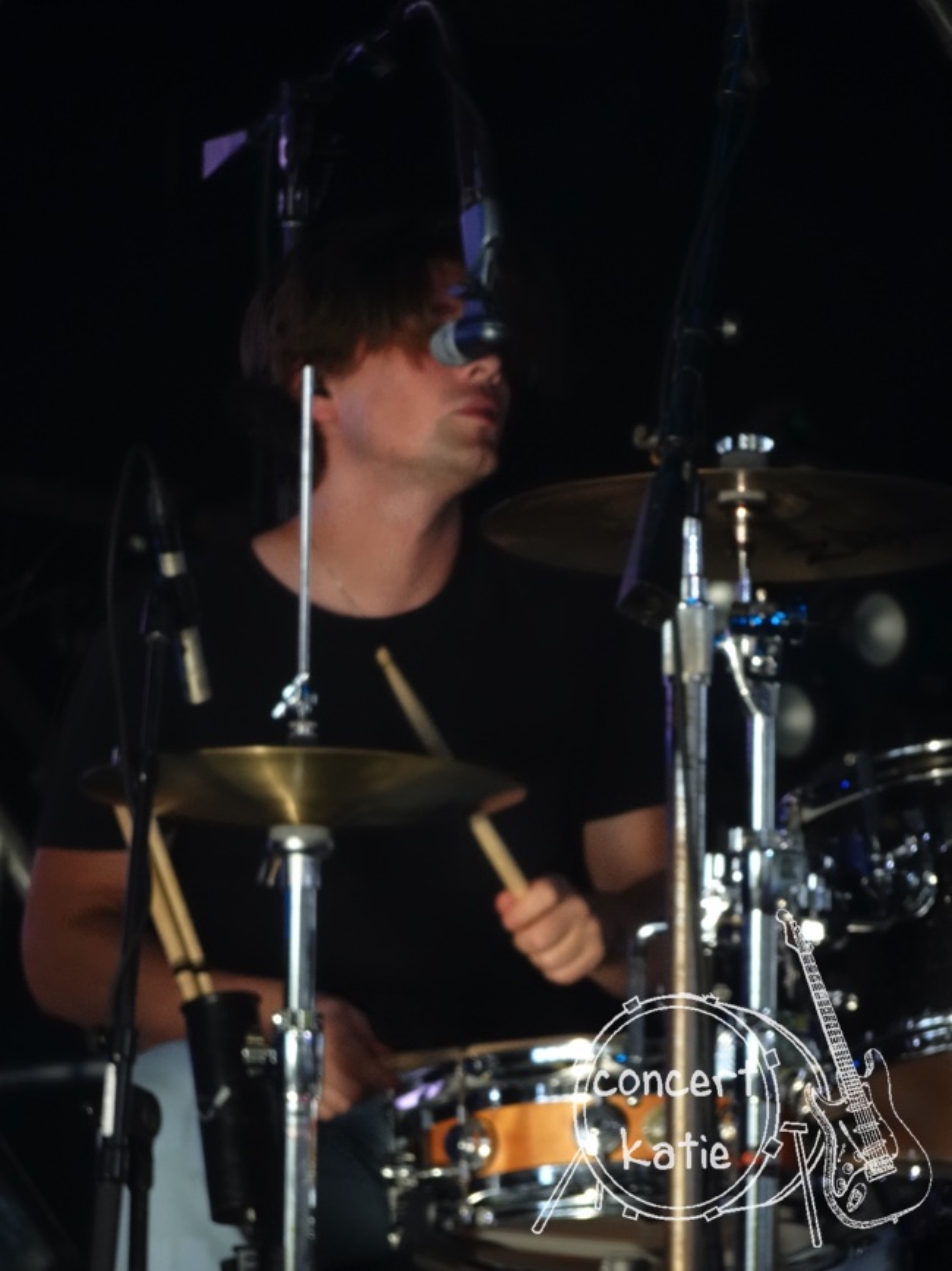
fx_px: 12250
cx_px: 476
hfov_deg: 4.5
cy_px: 636
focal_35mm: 334
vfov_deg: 5.9
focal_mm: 54.2
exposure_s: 1/250
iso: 500
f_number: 6.3
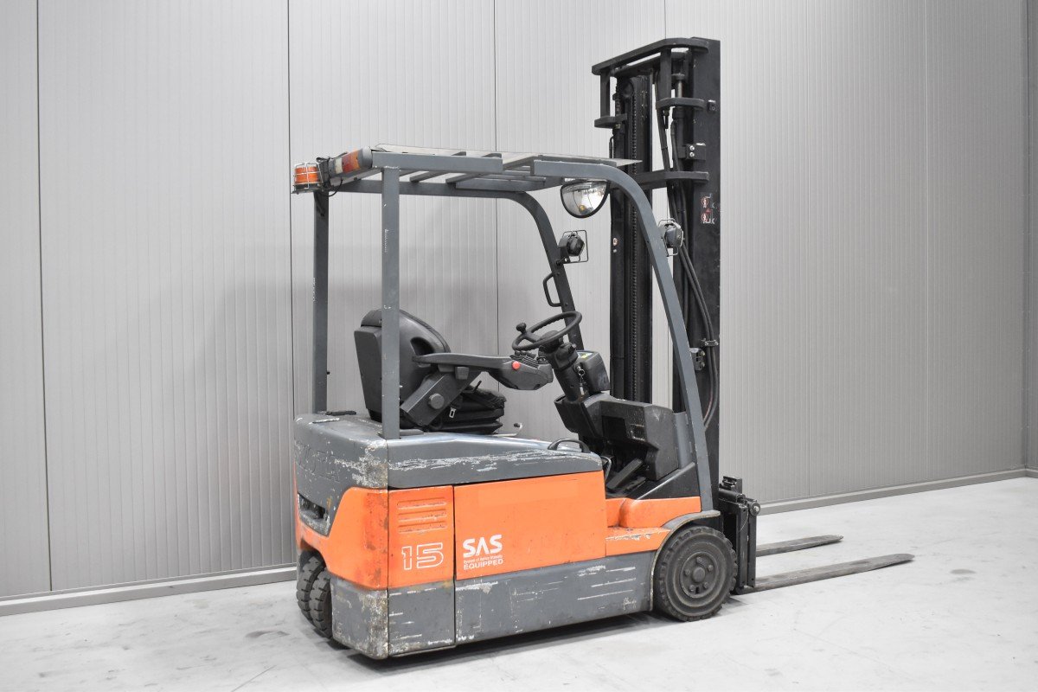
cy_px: 346
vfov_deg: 36.9
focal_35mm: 36
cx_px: 519
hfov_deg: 53.1
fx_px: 1038
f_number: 4.5
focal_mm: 24
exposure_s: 1/30
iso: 1600
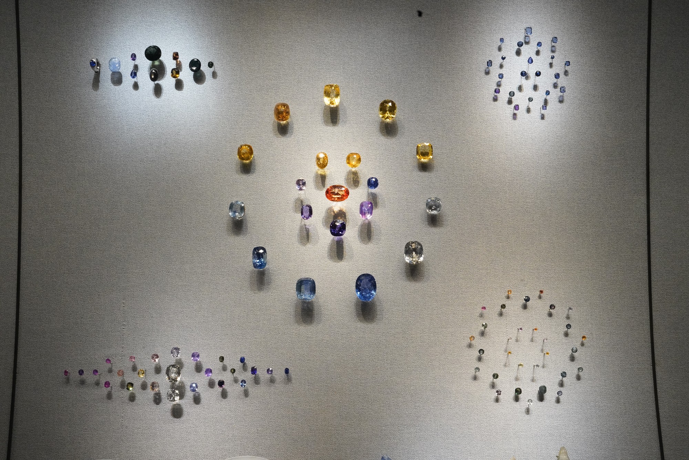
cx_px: 344
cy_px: 230
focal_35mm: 40
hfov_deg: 48.5
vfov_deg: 33.4
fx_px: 766
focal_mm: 40
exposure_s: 1/80
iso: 8000
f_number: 22
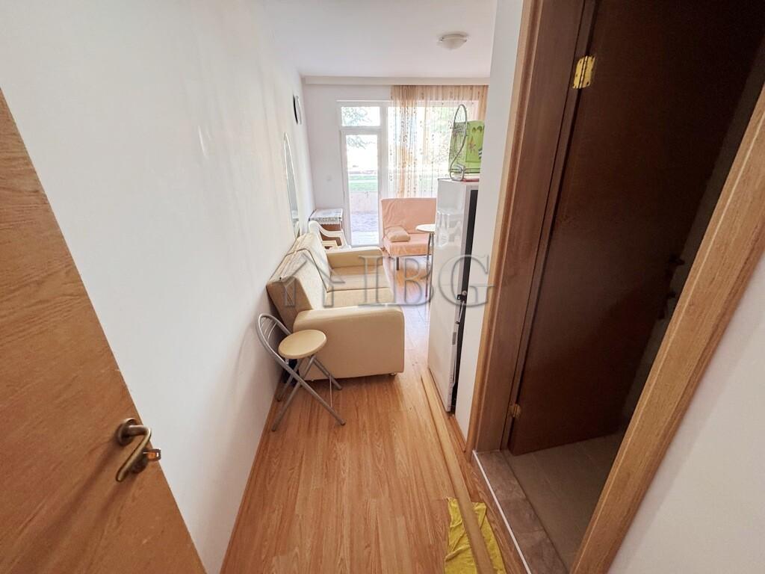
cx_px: 382
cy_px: 287
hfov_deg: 102.1
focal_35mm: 14
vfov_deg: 85.7
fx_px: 309
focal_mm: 2.22
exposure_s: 1/67
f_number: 2.2
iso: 320
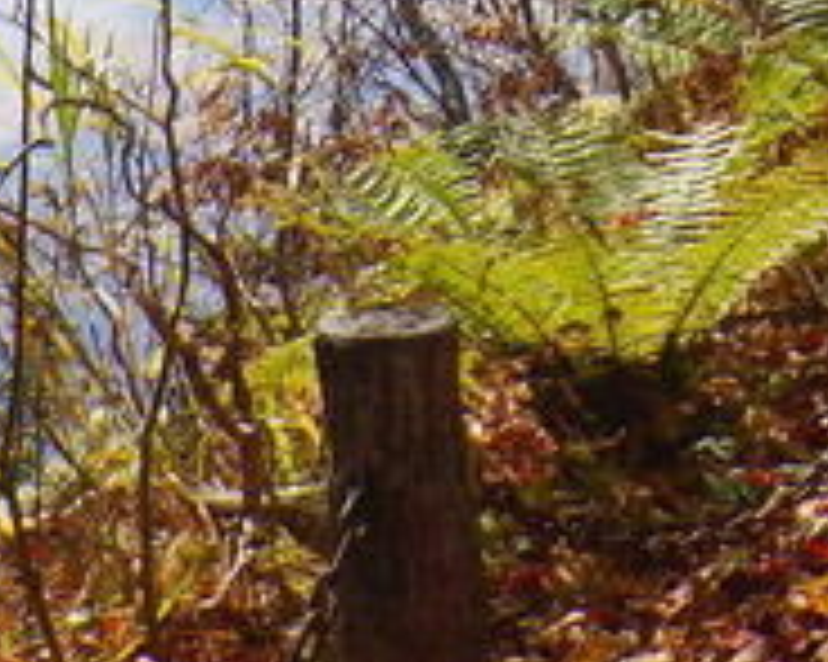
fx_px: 3600
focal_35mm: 147
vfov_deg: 9.7
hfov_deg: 12.8
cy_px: -696
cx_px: 983
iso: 250
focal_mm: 6.1
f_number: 4.6
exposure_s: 1/1000
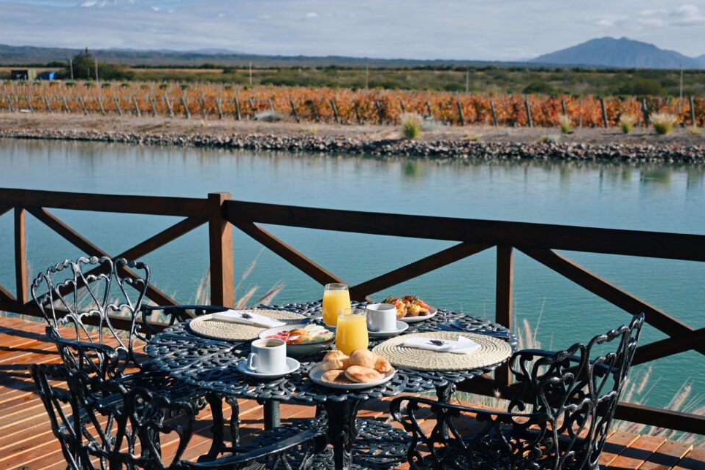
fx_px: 999
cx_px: 335
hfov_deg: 38.9
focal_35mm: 51
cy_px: 232
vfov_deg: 26.5
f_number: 4
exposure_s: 1/2000
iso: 125
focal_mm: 32
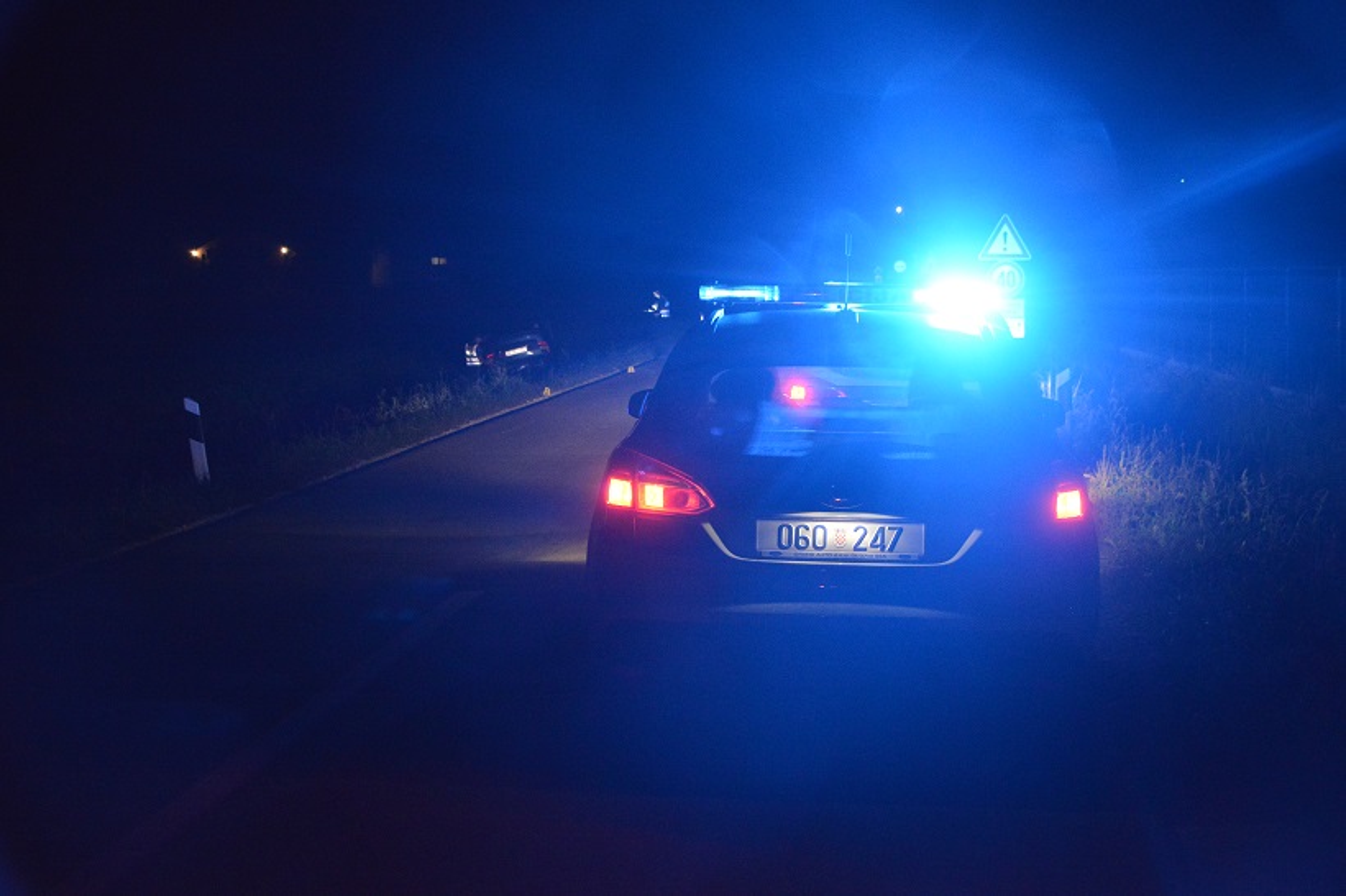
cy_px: 448
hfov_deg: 41.1
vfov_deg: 28.1
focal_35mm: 48
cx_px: 673
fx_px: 1794
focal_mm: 48
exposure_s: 1/80
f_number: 4.5
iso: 6400
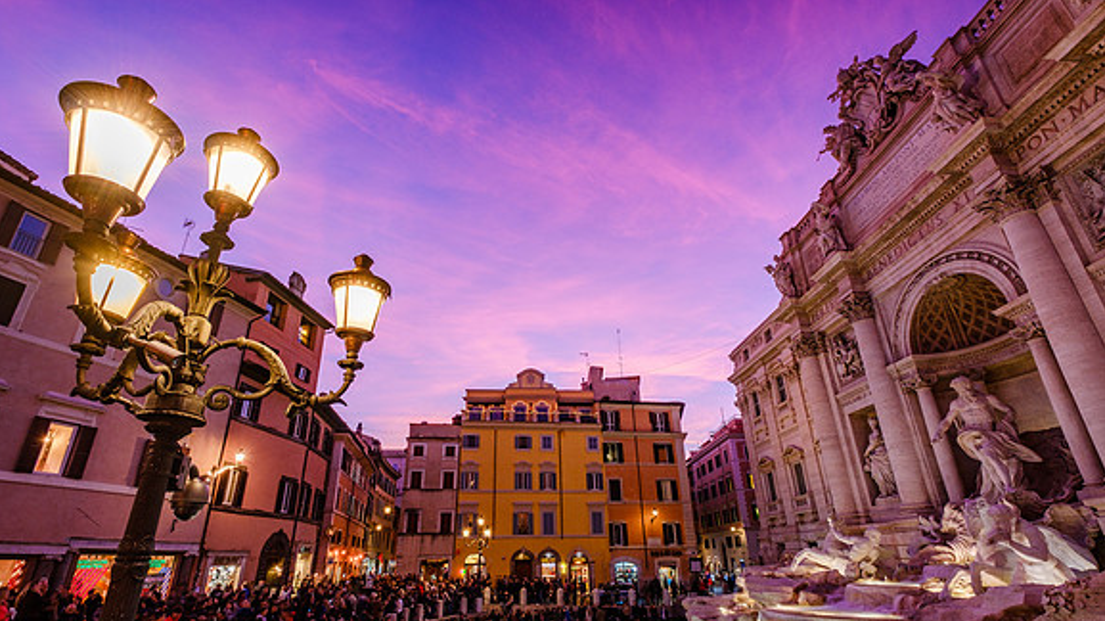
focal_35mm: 16
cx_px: 545
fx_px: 469
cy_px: 365
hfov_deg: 99.4
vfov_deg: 66.5
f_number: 8
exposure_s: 1/1.67
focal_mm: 10
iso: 160
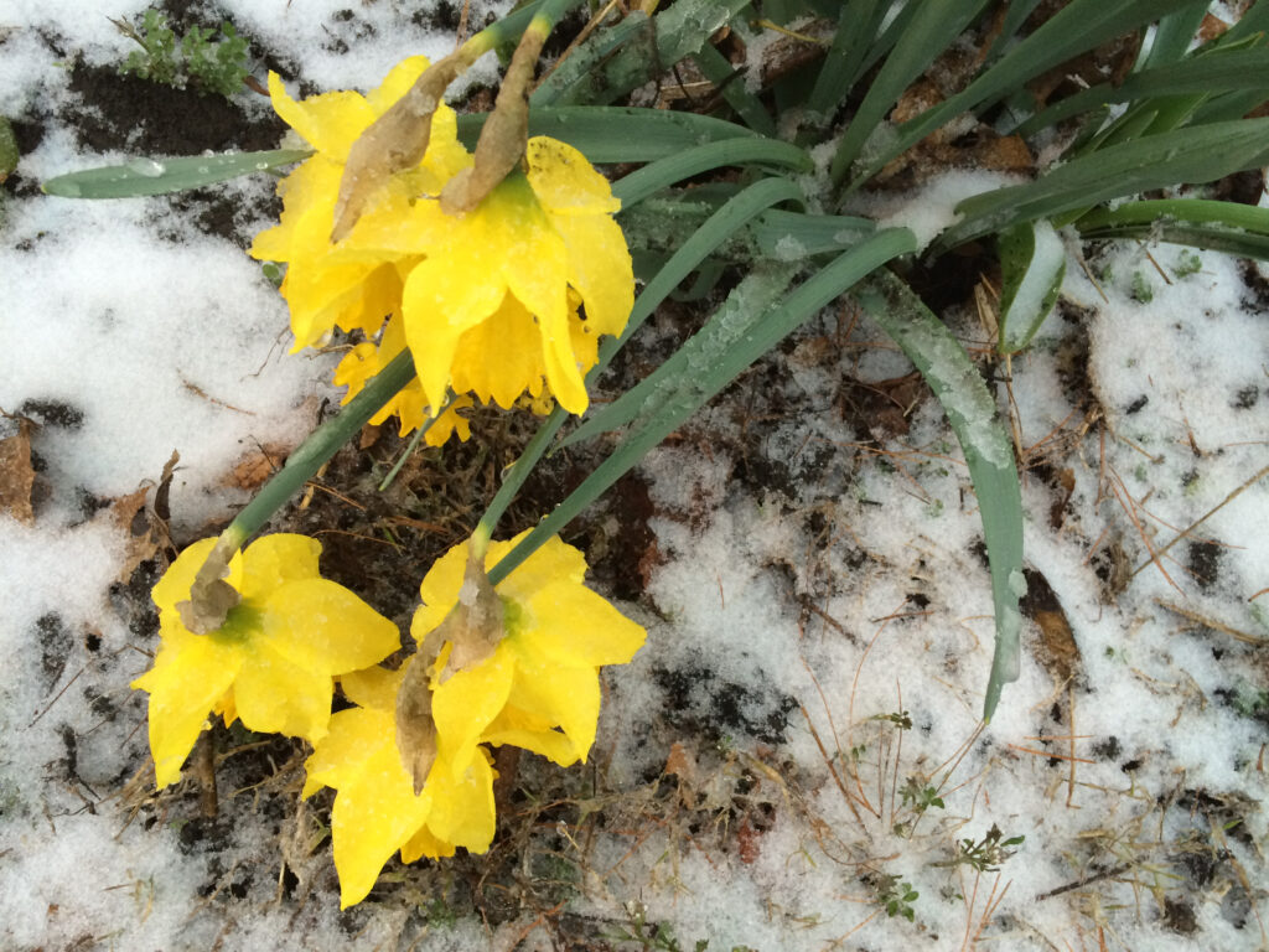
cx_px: 634
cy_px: 476
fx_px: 1063
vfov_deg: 48.2
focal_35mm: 29
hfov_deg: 61.7
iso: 64
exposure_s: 1/30
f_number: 2.2
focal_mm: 4.15
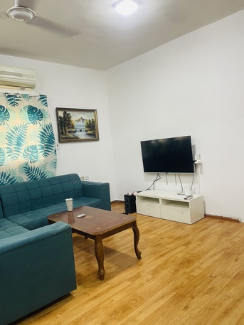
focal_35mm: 25
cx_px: 122
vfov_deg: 69.4
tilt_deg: -4.3
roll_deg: +5.3
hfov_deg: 54.9
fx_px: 235
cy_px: 162
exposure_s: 1/60
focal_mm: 5.1
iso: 160
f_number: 1.6
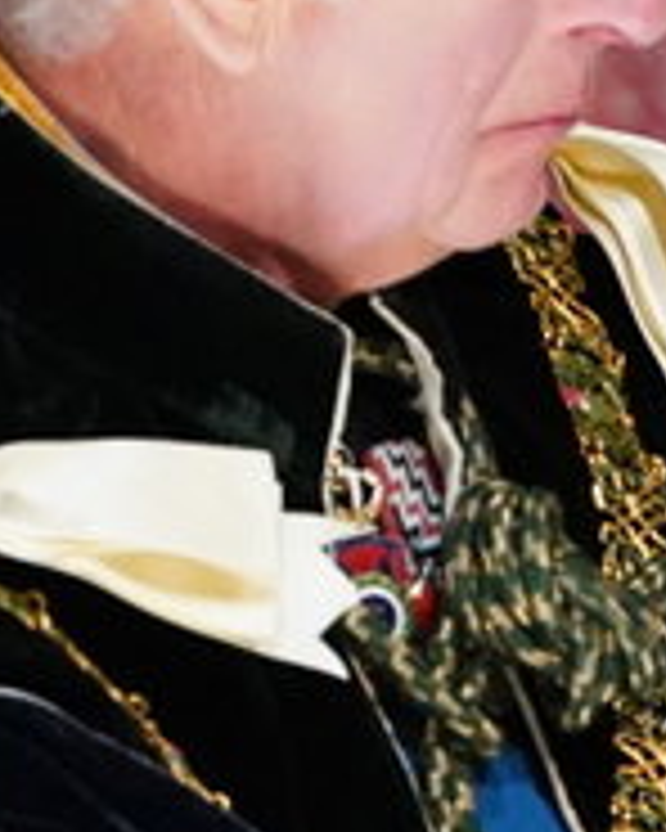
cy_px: 522
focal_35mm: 3660
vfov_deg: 0.5
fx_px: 90178
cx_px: 1719
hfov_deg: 0.4
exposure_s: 1/250
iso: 5000
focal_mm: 600
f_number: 4
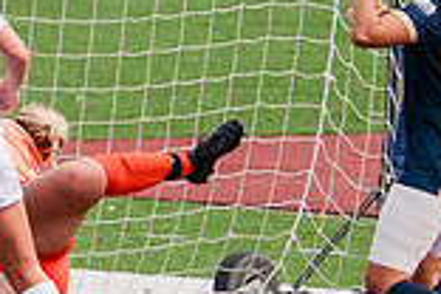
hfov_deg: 1.2
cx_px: -335
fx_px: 21436
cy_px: 118
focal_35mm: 1750
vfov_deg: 0.8
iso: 640
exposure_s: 1/1600
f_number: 6.3
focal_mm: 341
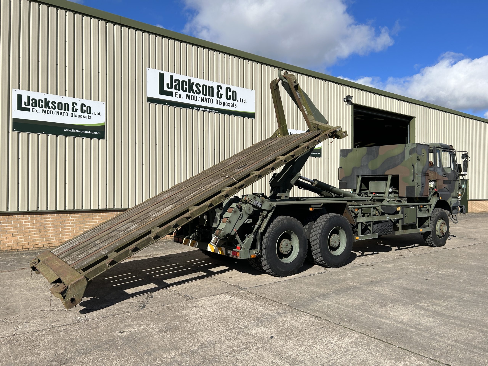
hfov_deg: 67.3
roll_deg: -0.2
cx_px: 244
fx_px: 367
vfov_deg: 53.1
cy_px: 183
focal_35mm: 26
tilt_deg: +4.8
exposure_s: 1/5319
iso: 50
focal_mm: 5.7
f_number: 1.5
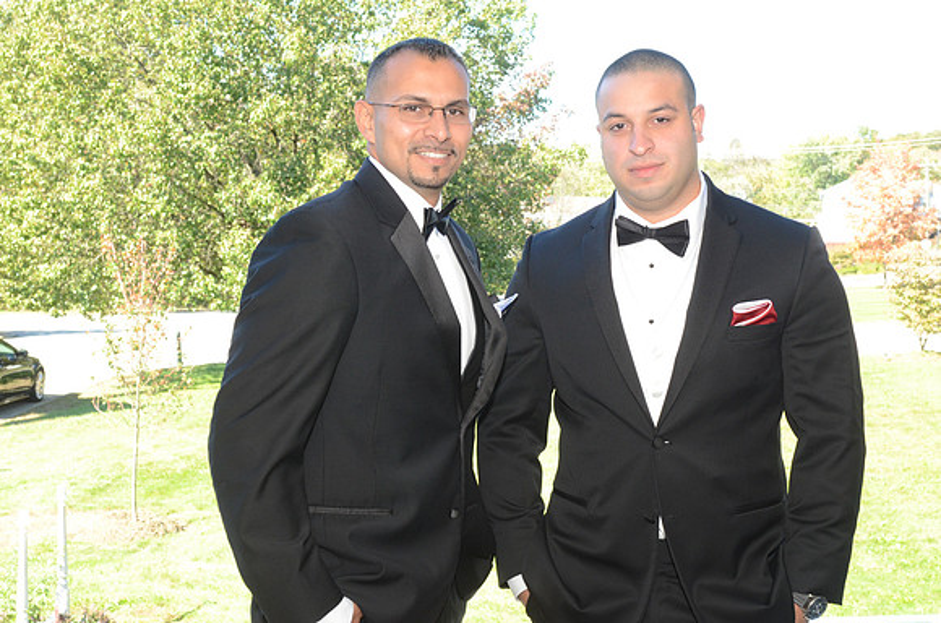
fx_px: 1487
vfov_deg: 23.7
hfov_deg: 35.1
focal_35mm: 57
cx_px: 470
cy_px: 312
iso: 800
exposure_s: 1/160
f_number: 9
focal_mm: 38
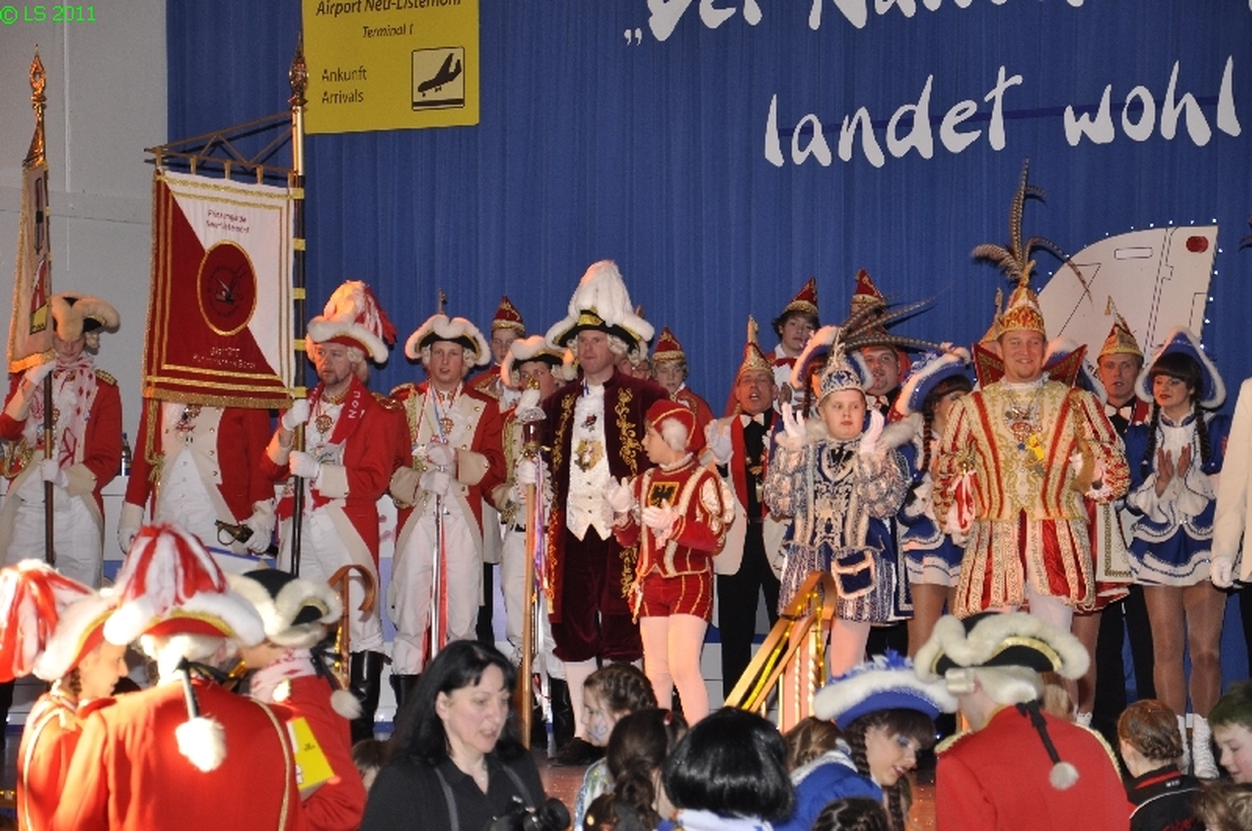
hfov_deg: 17.1
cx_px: 626
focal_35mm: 120
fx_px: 4167
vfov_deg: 11.4
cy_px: 416
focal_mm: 80
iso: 400
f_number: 5.3
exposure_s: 1/60
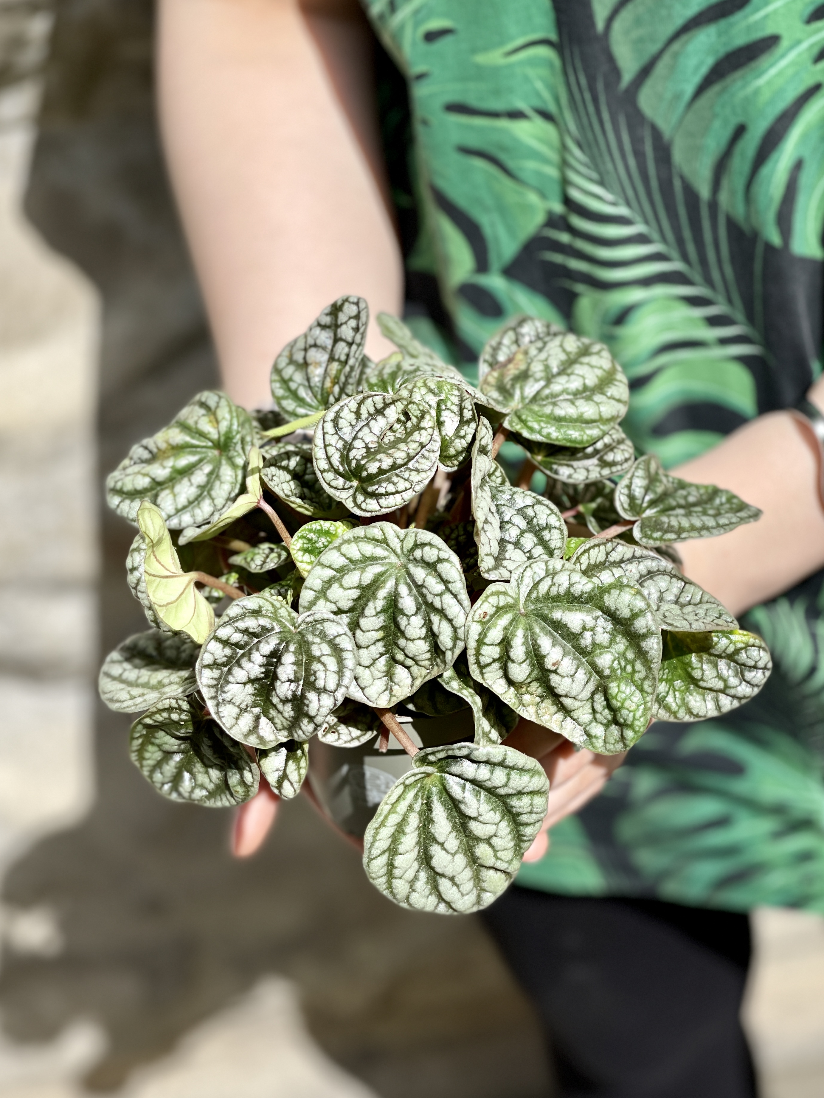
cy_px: 557
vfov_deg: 27.8
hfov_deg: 21.0
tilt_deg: -40.6
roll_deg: +5.3
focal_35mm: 70
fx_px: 2221
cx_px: 380
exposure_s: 1/1698
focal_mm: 7.5
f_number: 2.2
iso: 32
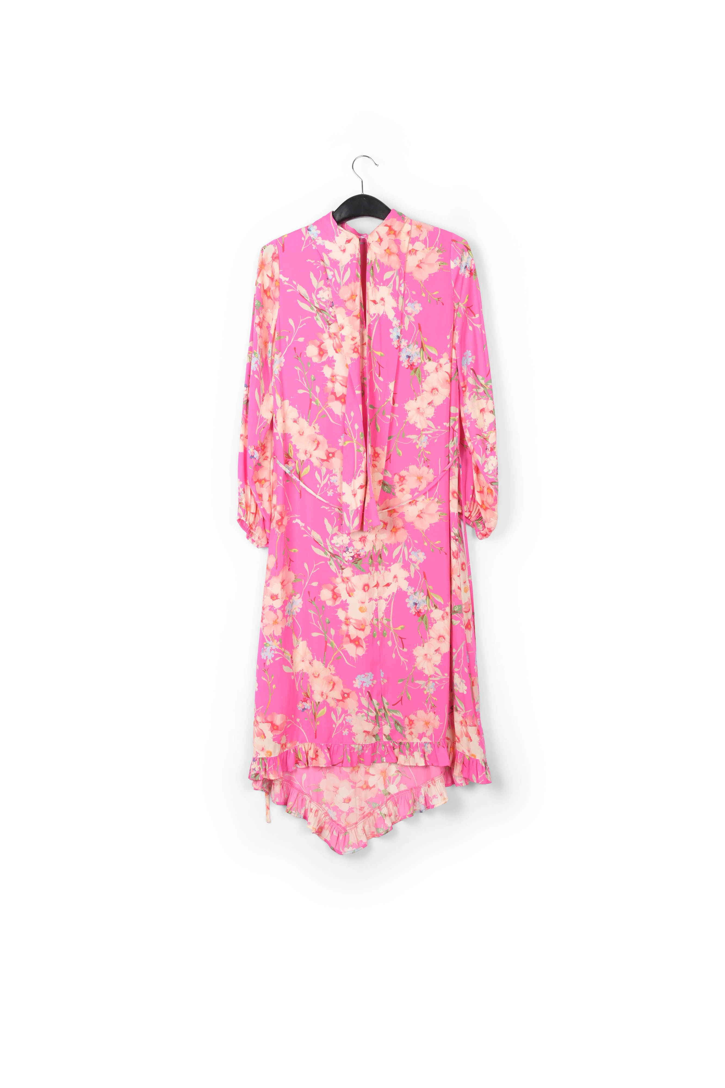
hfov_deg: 35.0
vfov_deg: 50.7
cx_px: 362
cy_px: 544
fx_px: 1148
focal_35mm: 38
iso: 100
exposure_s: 1/200
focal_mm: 38
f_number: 11
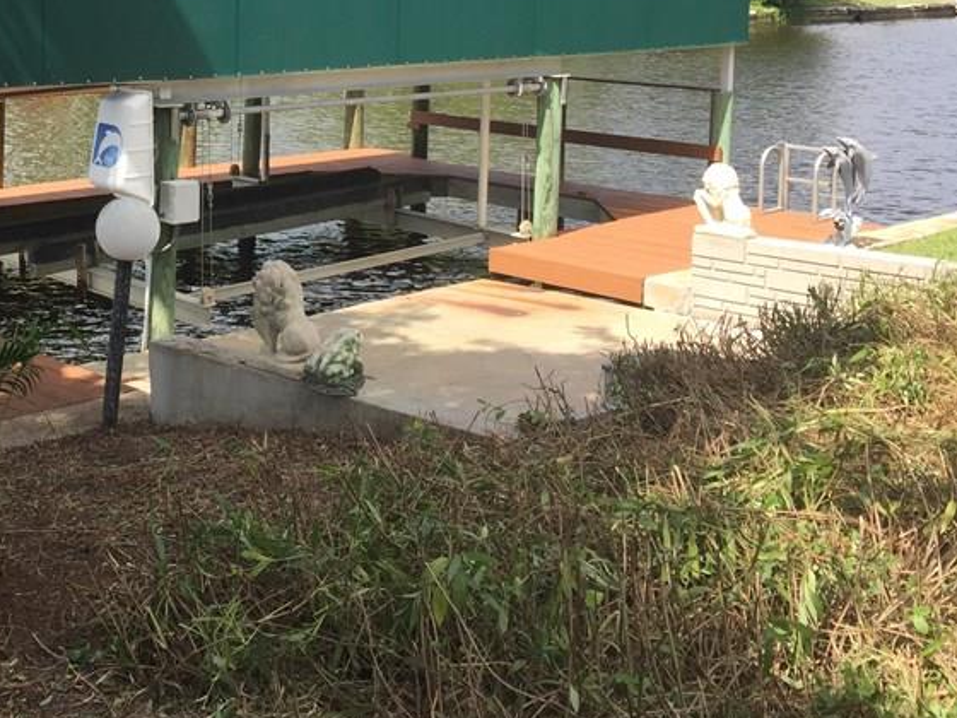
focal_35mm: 53
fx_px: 1465
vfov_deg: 26.8
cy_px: 109
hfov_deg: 34.7
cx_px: 149
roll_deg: -2.2
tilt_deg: -5.7
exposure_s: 1/1041
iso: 32
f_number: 2.2
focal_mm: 4.15
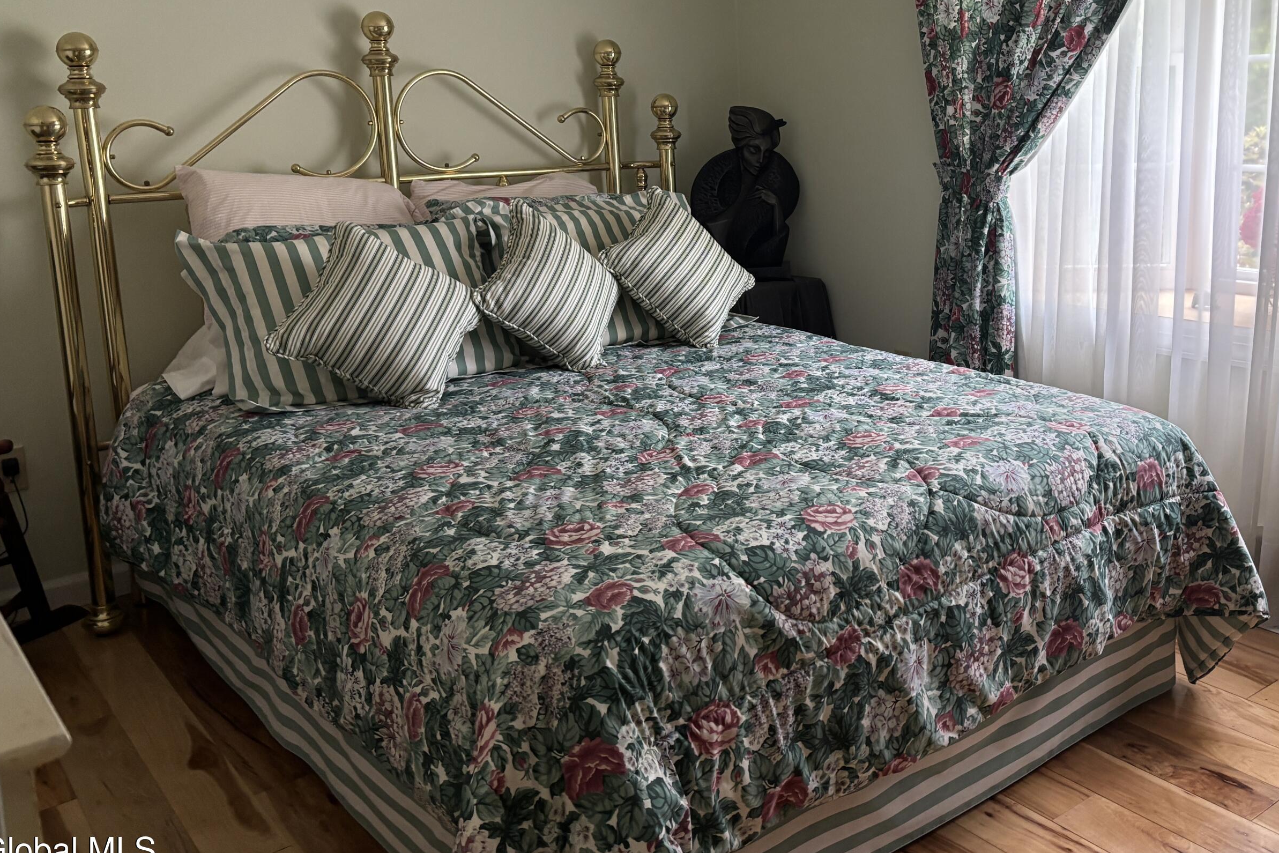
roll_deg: +1.8
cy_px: 302
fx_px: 1208
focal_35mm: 34
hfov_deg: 55.3
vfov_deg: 38.6
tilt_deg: -8.6
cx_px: 782
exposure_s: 1/60
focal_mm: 5.96
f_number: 1.6
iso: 200
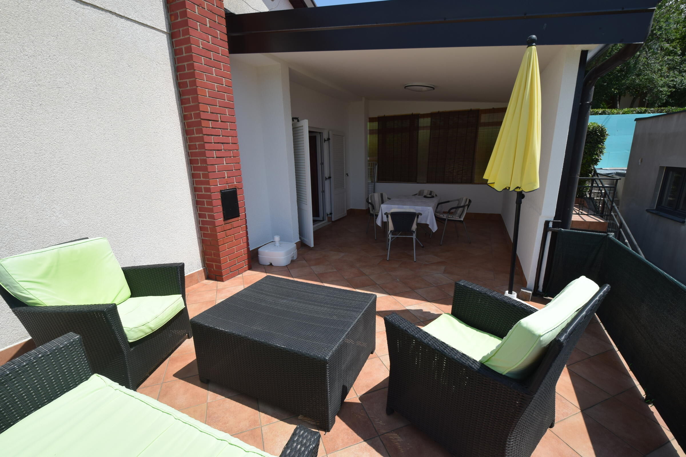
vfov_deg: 77.3
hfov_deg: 100.4
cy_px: 228
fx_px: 286
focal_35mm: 15
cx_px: 343
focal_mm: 10
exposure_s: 1/400
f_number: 10
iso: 200
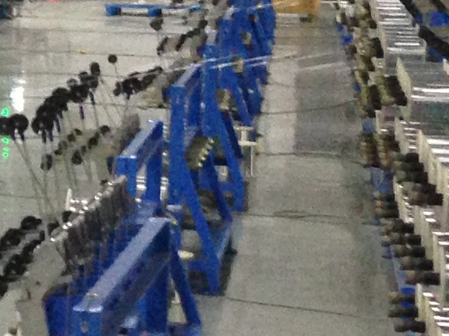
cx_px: -565
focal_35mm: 190
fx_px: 2464
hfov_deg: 9.5
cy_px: 32
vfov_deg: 7.8
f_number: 2.4
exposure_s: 1/20
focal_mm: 4.13
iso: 200
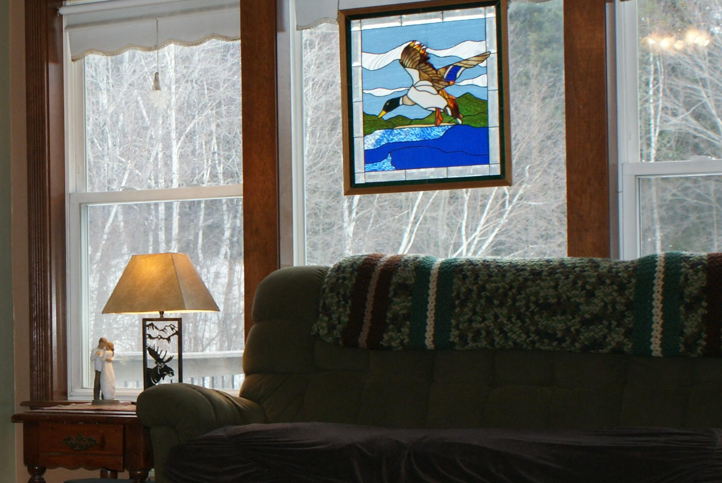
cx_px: 72
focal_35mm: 87
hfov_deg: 22.8
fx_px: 1746
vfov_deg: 15.7
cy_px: 284
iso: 250
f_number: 5
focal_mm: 28
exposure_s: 1/80
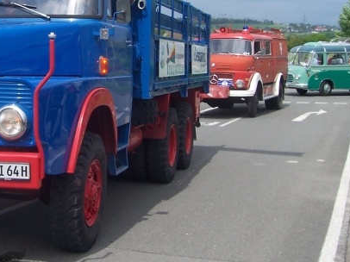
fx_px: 677
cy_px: 72
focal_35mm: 67
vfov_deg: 21.8
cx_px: 71
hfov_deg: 28.4
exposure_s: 1/500
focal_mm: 5.6
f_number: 5.6
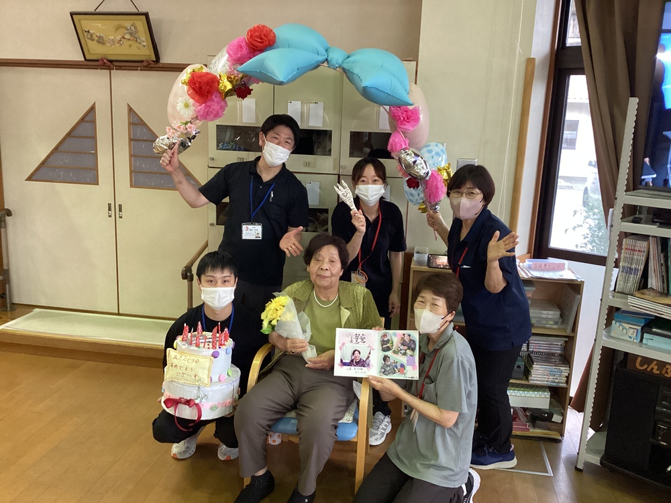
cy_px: 252
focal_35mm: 31
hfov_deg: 58.4
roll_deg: -3.3
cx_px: 336
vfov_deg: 45.4
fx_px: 601
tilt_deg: -11.0
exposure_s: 1/60
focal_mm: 3.3
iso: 320
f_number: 2.4
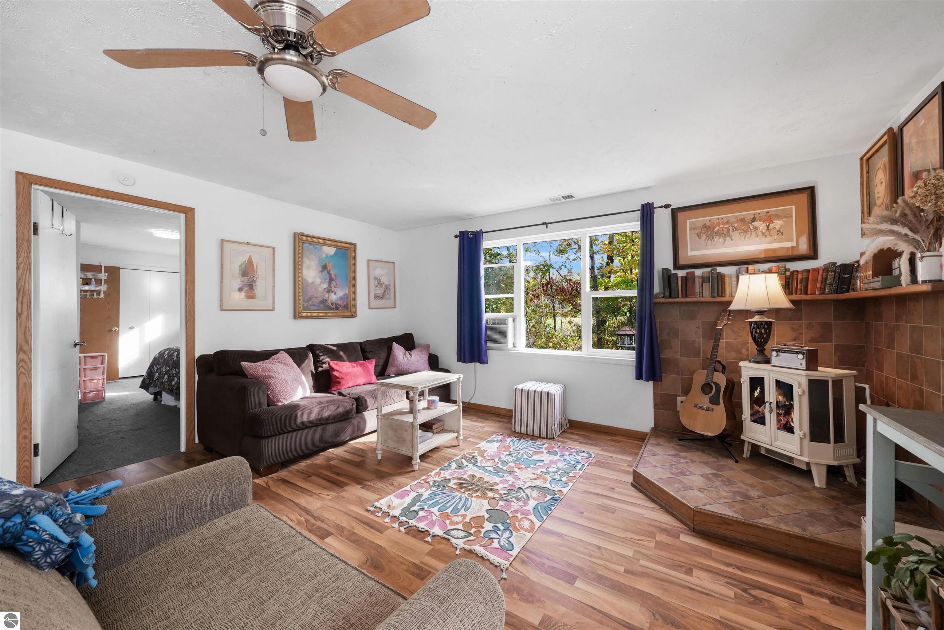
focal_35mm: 13
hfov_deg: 108.3
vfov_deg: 85.5
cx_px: 472
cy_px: 315
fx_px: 341
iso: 2000
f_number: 10
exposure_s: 1/8
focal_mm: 13
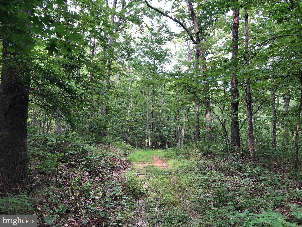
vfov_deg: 49.7
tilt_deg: +1.5
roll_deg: -1.1
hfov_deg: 63.4
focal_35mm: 28
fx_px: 244
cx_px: 151
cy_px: 114
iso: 20
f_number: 1.8
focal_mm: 3.99
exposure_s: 1/30
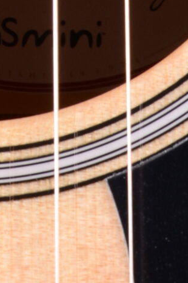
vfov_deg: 7.6
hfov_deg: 5.1
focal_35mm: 263
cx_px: 357
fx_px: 2066
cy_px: 520
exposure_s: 1/200
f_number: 13
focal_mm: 32
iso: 200
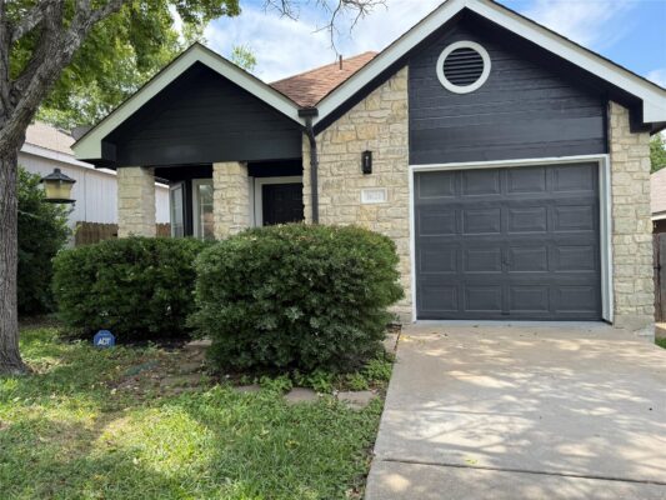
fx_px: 462
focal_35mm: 24
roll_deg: +0.8
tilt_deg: +0.3
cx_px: 333
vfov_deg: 56.8
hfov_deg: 71.6
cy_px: 250
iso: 80
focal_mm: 6.76
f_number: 1.78
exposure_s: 1/1385
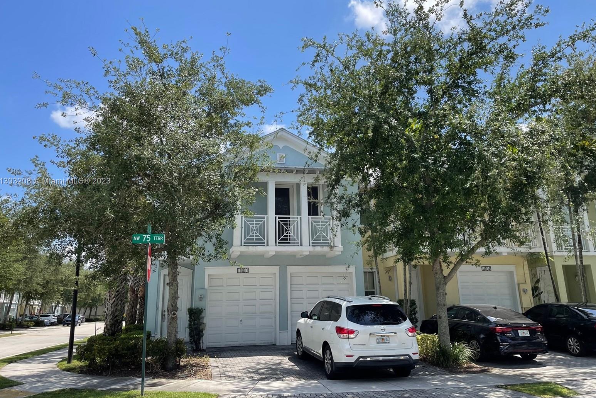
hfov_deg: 65.5
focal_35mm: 28
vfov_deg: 46.4
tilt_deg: +15.9
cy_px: 182
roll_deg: +2.1
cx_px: 296
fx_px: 464
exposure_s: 1/2353
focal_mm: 4.2
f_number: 1.6
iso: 32
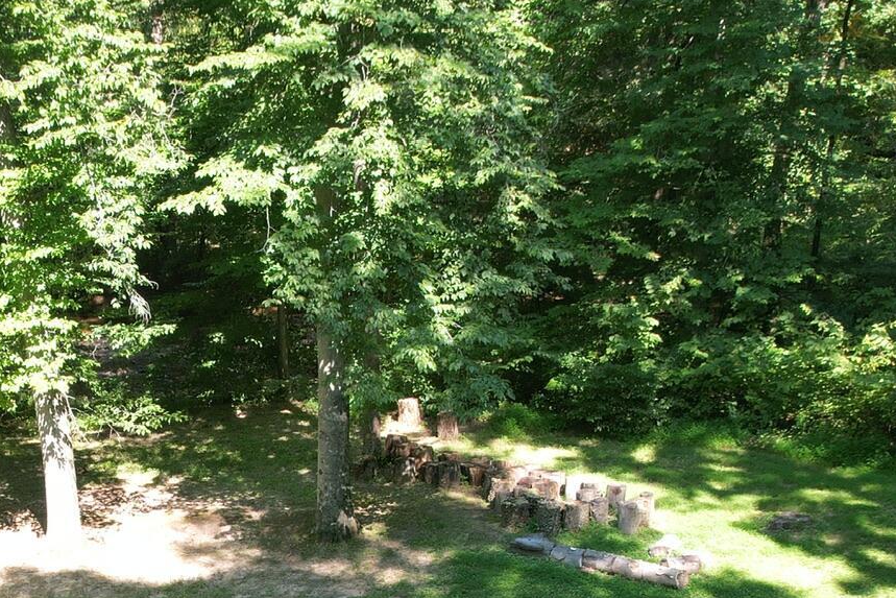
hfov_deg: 33.2
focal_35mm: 59
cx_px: 215
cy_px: 667
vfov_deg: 21.7
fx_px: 1469
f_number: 2.8
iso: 100
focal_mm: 8.38
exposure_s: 1/180
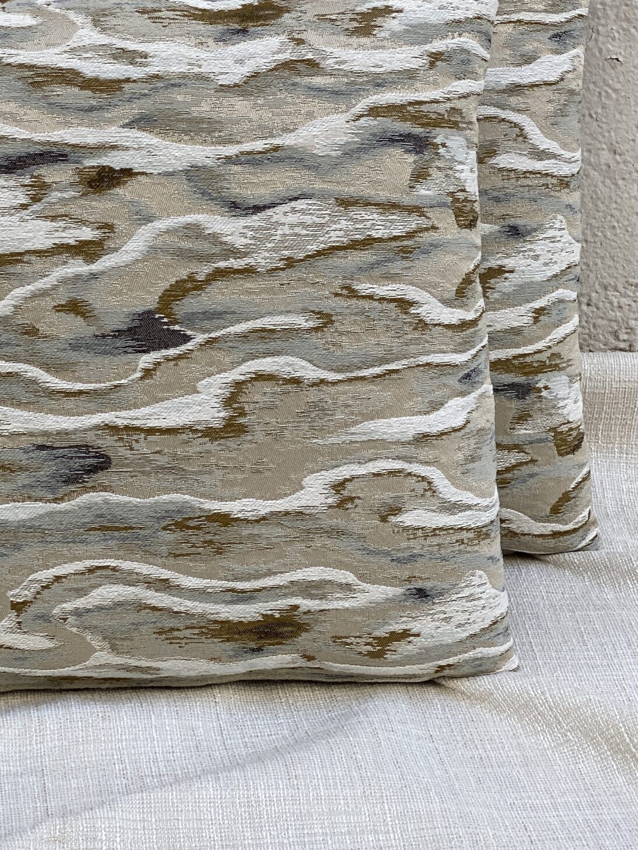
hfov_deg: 16.2
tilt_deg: -19.8
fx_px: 2237
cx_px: 159
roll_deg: +0.7
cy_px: 256
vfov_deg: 21.4
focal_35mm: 91
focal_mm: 6
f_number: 2
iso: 20
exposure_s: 1/266
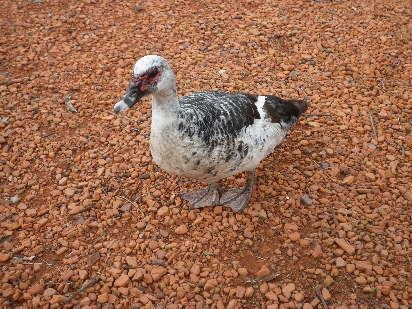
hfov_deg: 38.2
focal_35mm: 50
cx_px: 206
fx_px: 595
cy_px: 154
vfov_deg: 29.1
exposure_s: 1/160
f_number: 3.8
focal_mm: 9
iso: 80
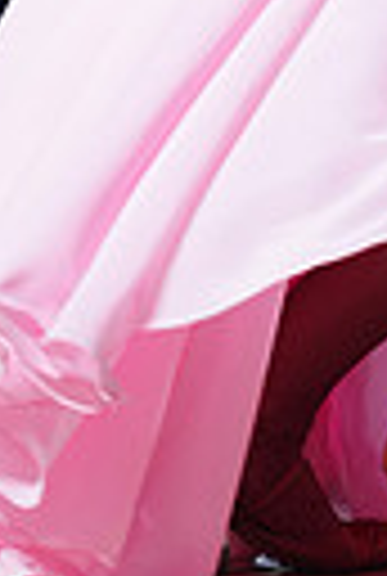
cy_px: -576
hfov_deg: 4.4
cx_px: 457
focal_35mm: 316
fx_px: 5068
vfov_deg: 6.3
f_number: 2.8
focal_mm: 70
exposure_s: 1/400
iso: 2000
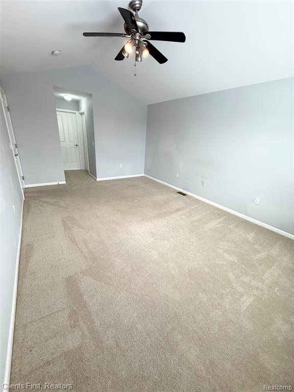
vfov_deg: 102.1
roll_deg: -4.2
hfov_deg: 85.7
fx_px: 159
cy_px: 196
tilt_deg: -20.9
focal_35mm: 14
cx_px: 147
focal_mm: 2.22
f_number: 2.2
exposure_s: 1/120
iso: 200
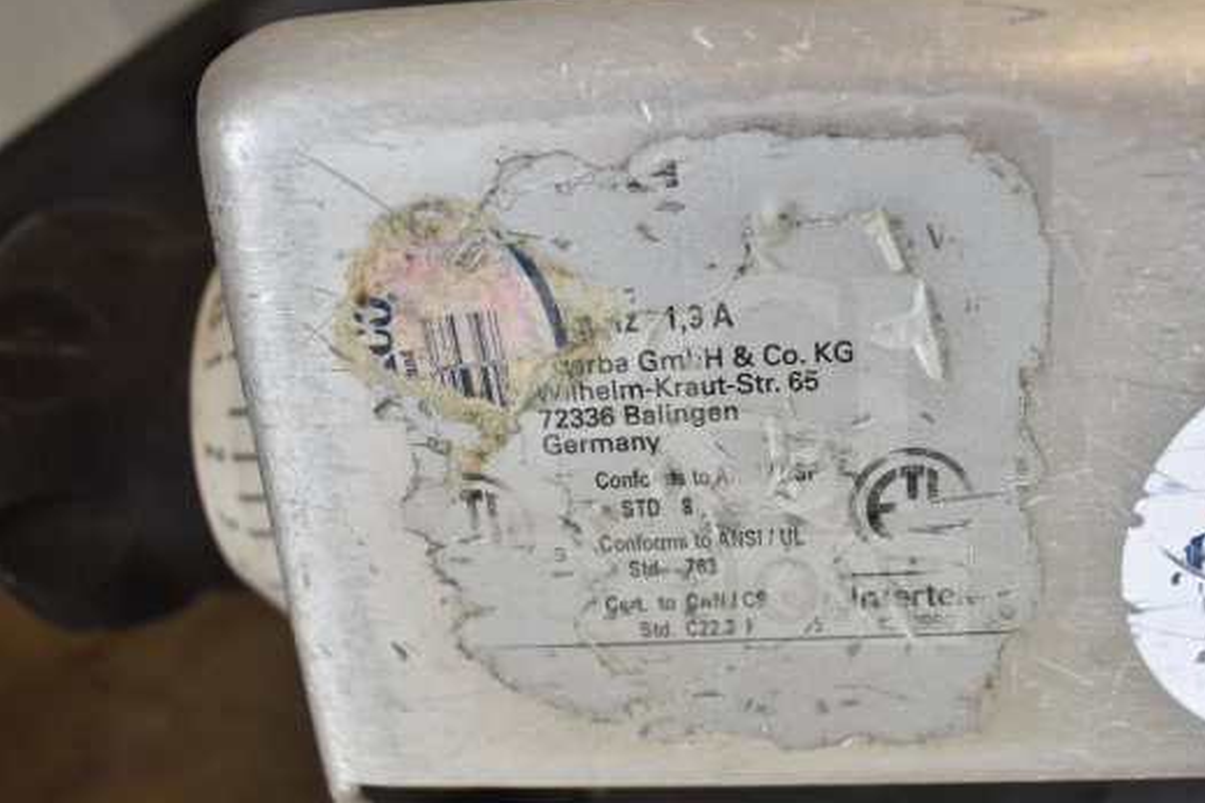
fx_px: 1358
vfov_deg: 32.9
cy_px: 461
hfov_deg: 47.6
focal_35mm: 41
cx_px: 706
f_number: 3.8
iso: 560
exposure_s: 1/40
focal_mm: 23
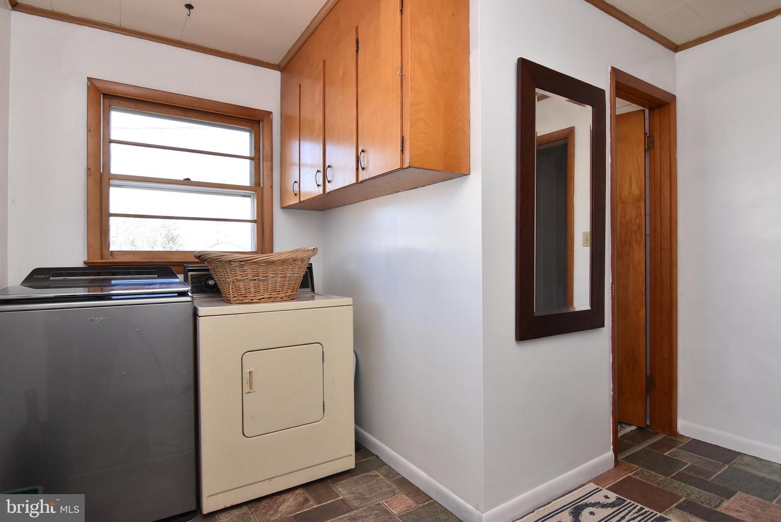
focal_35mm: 18
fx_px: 391
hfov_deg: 90.0
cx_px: 390
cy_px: 261
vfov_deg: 67.5
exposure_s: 1/100
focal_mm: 12
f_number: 9
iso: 800
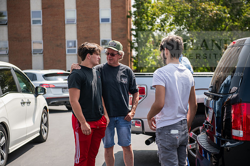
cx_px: 125
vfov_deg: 19.5
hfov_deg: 28.8
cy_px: 83
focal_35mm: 70
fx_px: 486
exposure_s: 1/500
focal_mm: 70
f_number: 3.5
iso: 80
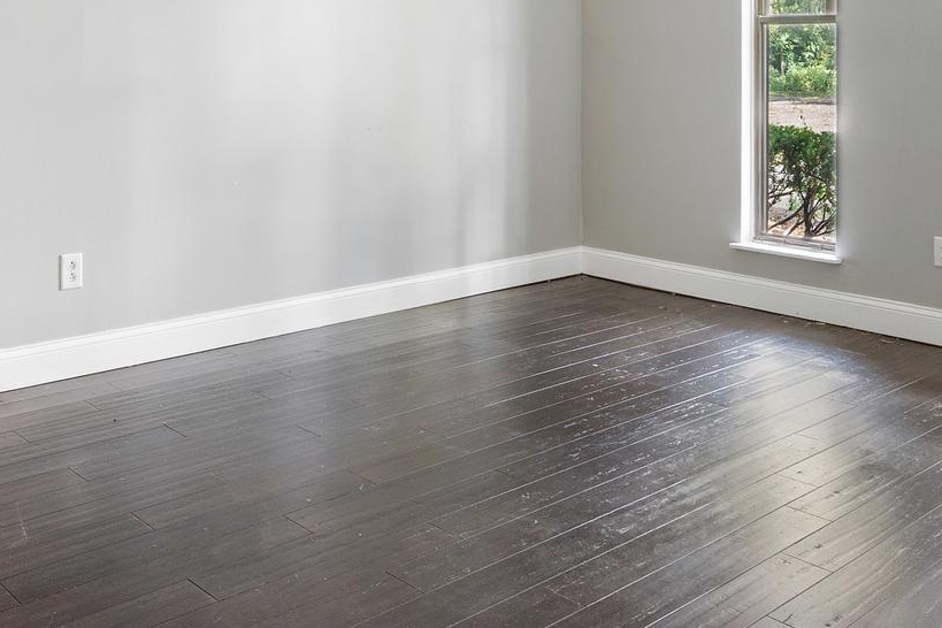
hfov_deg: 48.4
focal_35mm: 40
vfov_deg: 31.7
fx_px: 1047
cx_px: 416
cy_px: 53
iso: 250
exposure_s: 1/1.25
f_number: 8
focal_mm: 16
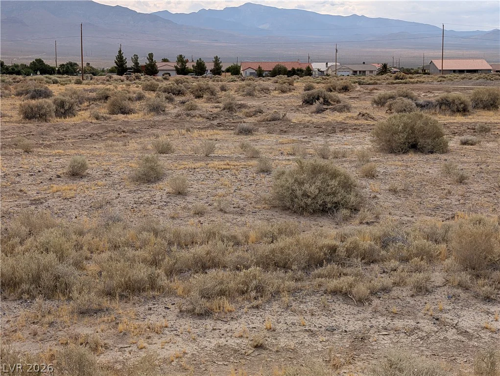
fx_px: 709
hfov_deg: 38.9
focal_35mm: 49
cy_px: 188
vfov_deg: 29.7
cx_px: 250
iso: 22
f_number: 1.68
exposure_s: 1/1727
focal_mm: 6.9
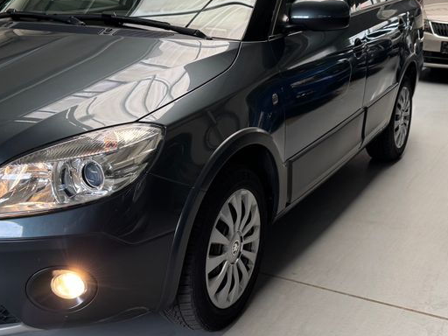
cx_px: 202
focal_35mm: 48
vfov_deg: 30.1
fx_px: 621
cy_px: 127
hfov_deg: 39.6
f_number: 1.78
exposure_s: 1/121
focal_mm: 6.76
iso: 125
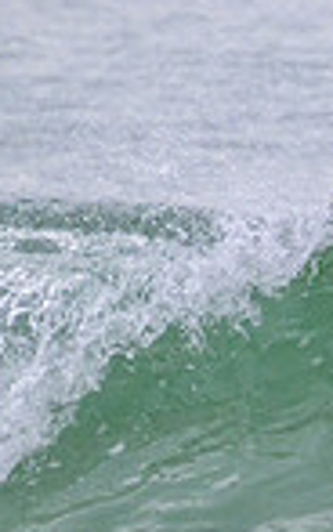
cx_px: 916
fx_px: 46551
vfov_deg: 0.7
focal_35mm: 3209
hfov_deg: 0.4
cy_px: 237
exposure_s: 1/2000
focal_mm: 800
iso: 1600
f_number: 11
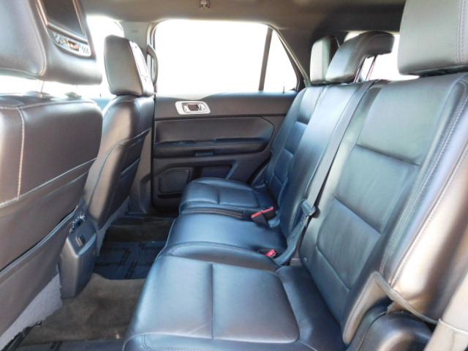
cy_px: 176
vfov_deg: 58.9
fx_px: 311
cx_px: 234
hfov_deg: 73.9
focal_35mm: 23
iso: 400
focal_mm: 4
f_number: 3
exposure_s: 1/30
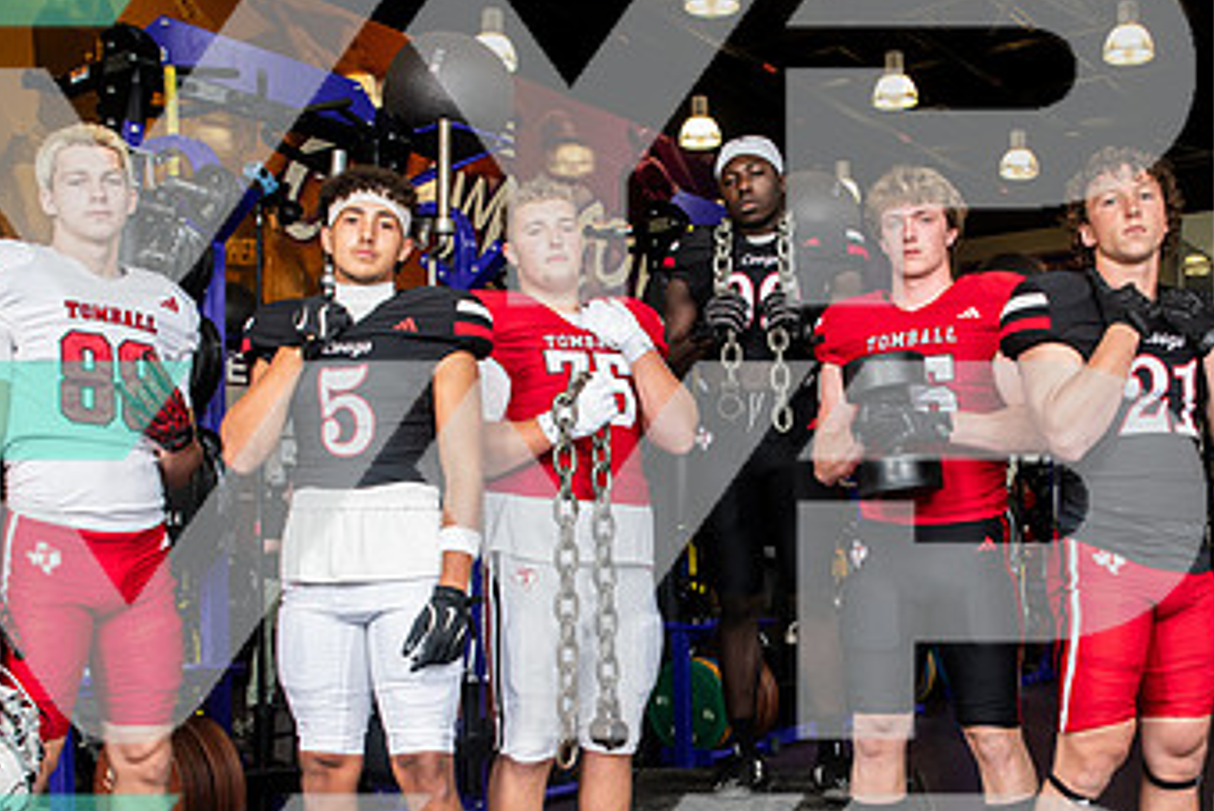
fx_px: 1383
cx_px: 728
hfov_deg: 47.1
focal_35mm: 41
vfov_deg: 32.3
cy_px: 552
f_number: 5.6
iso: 500
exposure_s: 1/250
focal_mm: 24
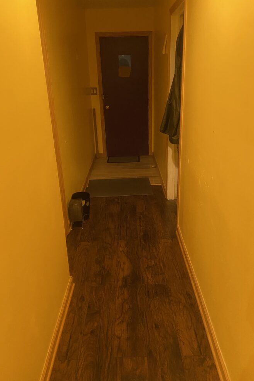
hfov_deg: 46.4
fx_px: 296
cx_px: 130
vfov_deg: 65.5
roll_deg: +3.0
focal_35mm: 28
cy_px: 193
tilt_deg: -20.3
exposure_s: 1/40
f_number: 1.8
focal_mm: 4.25
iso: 500
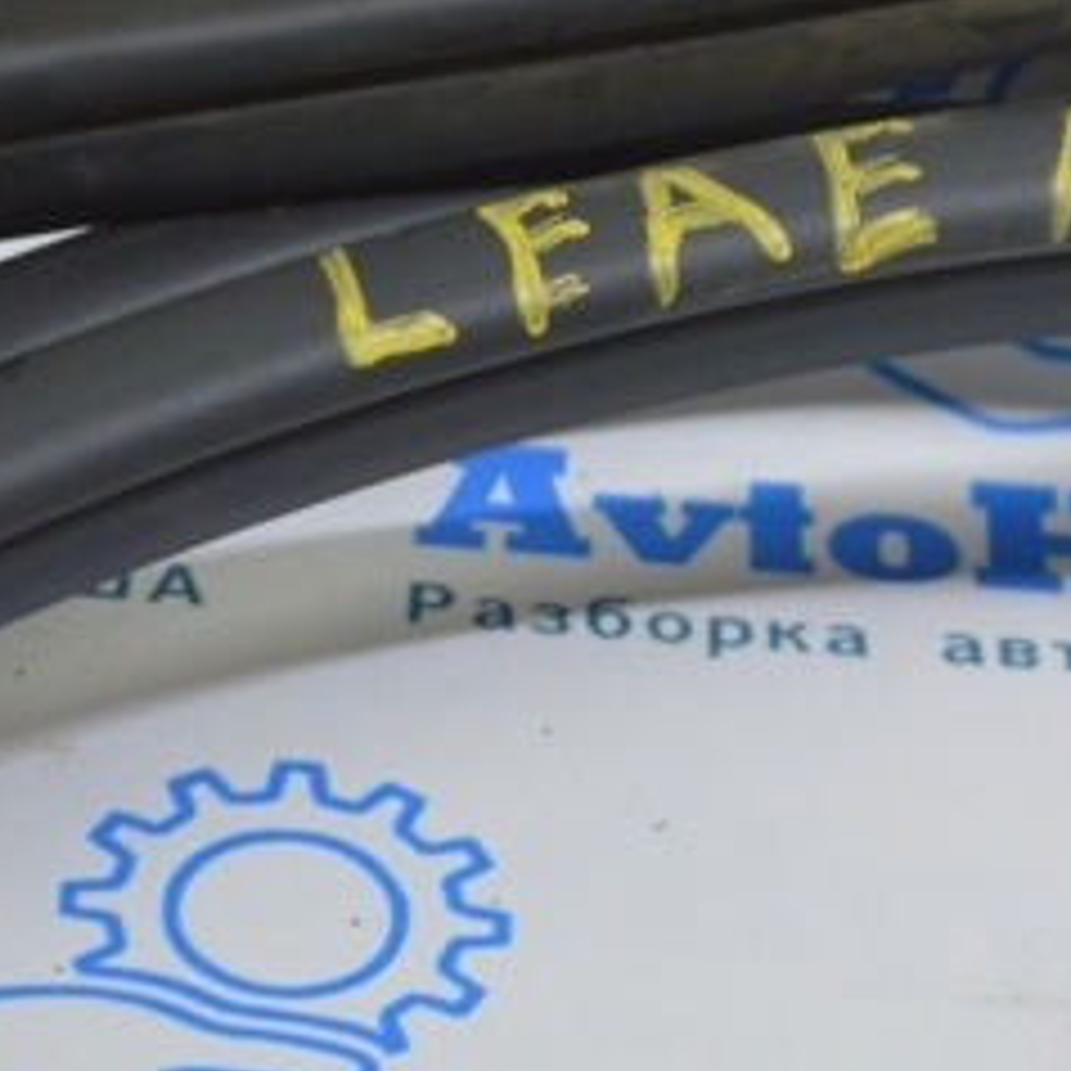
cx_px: 1202
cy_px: 407
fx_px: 6586
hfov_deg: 9.2
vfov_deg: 9.3
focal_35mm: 188
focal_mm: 55
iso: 400
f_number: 5.6
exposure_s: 1/20
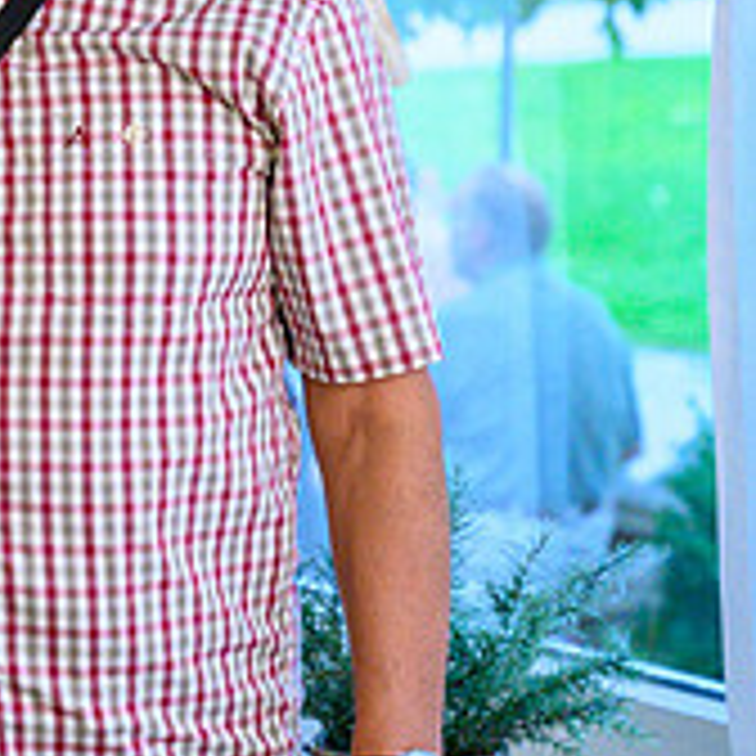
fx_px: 4917
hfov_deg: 8.5
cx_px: -540
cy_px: 45
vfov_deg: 8.8
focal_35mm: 199
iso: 2500
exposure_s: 1/400
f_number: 5
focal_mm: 68
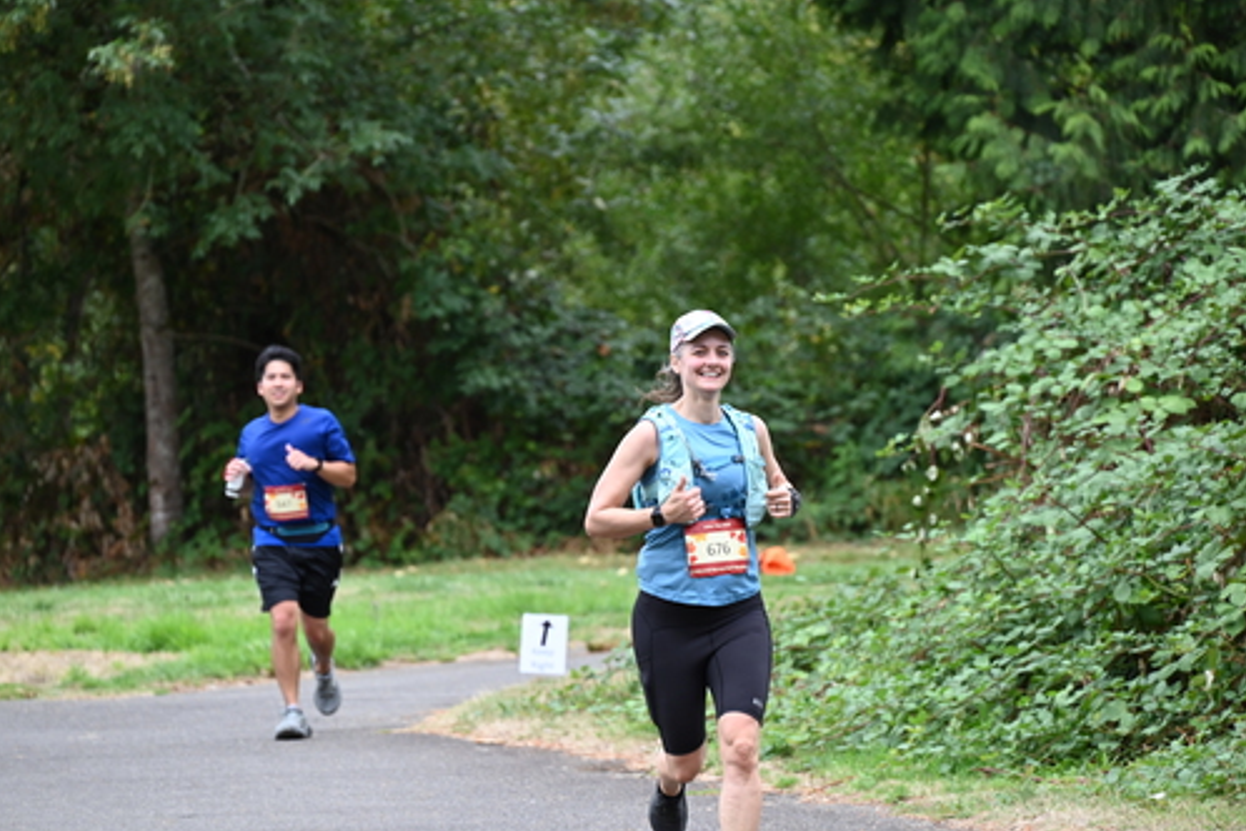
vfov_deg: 6.2
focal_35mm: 221
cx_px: 608
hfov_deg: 9.3
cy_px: 447
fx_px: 7648
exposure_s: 1/250
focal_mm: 200
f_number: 6.3
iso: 500
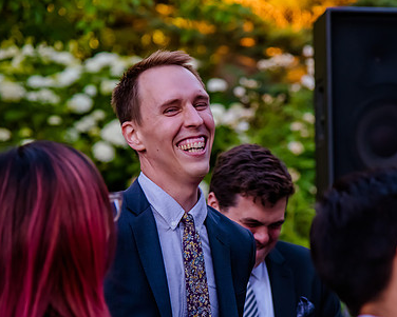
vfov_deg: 10.2
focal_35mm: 152
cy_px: 185
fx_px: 1786
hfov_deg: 12.7
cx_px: 242
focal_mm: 105
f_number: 4
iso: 3200
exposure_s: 1/640
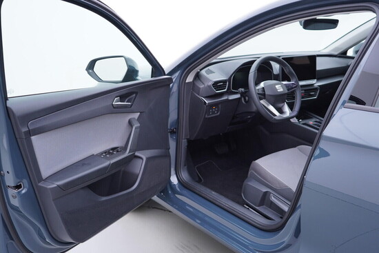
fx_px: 379
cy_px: 126
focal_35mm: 36
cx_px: 190
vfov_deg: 36.9
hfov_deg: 53.1
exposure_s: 1/40
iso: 125
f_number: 2.8
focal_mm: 24
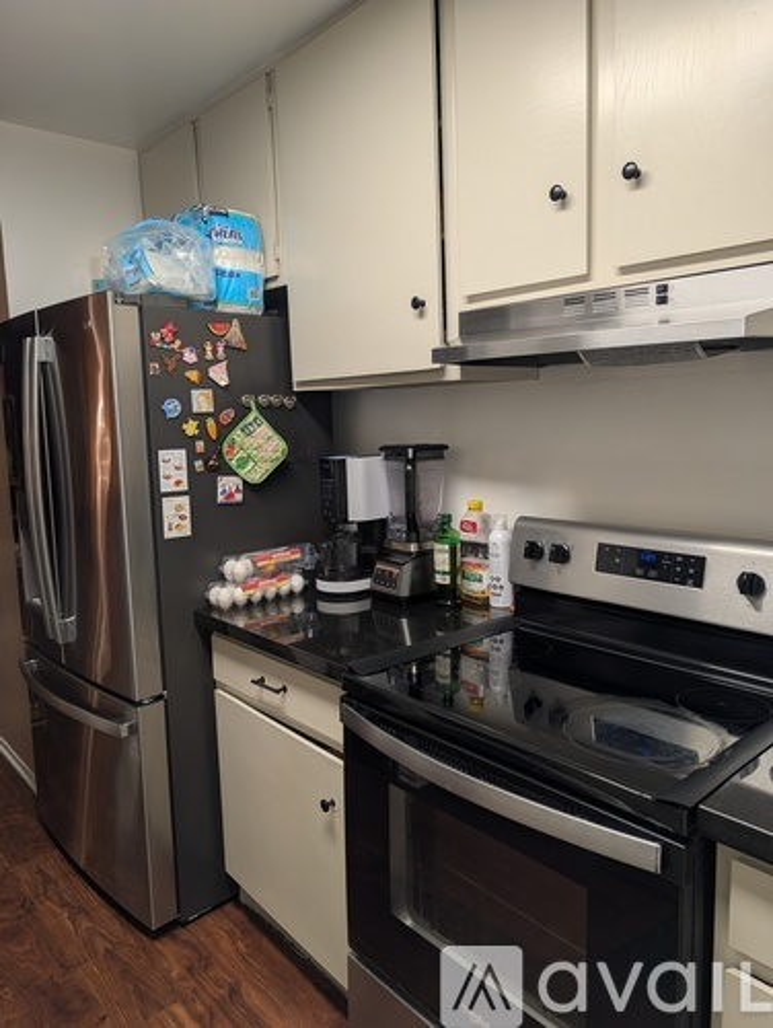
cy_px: 514
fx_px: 713
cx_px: 386
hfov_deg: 56.9
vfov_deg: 71.5
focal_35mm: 24
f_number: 1.68
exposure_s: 1/30
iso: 40
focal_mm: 6.9
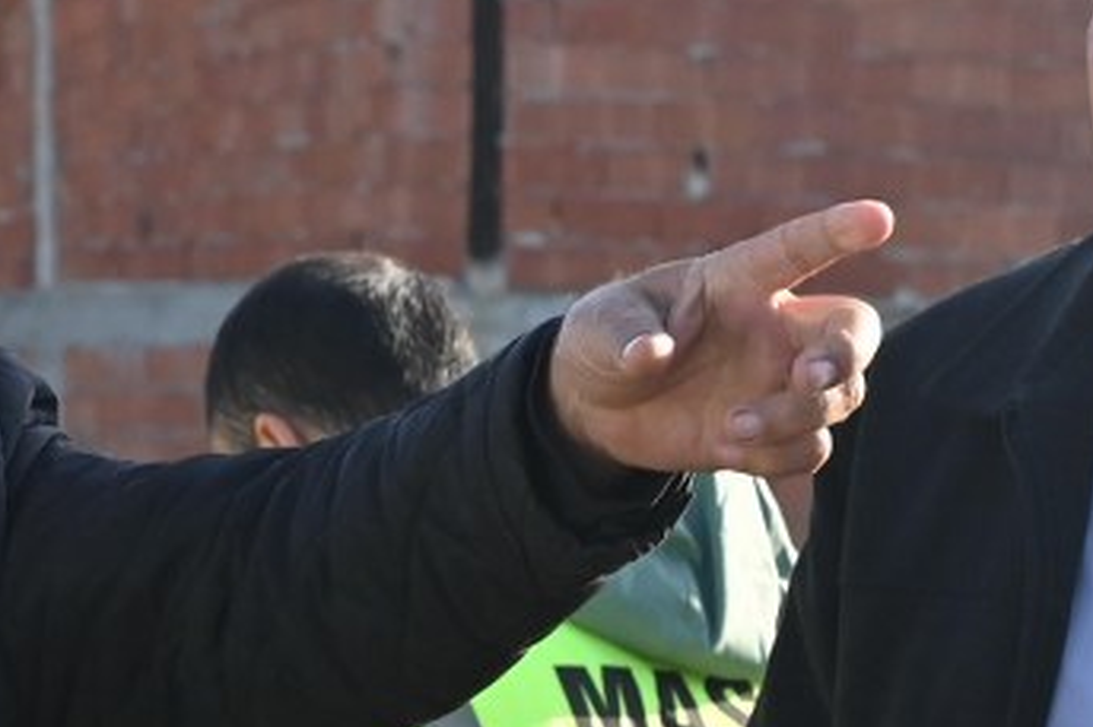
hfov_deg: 6.7
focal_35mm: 302
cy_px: 754
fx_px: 9164
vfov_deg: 4.5
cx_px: -543
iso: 1000
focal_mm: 65
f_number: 7.1
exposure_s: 1/800
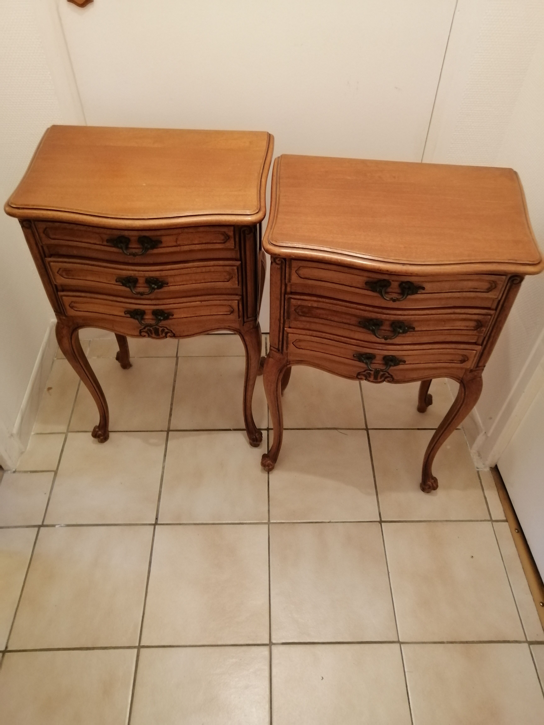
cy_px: 362
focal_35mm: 26
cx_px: 272
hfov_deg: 53.1
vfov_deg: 67.3
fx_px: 545
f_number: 1.8
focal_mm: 3.96
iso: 640
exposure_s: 1/33.3
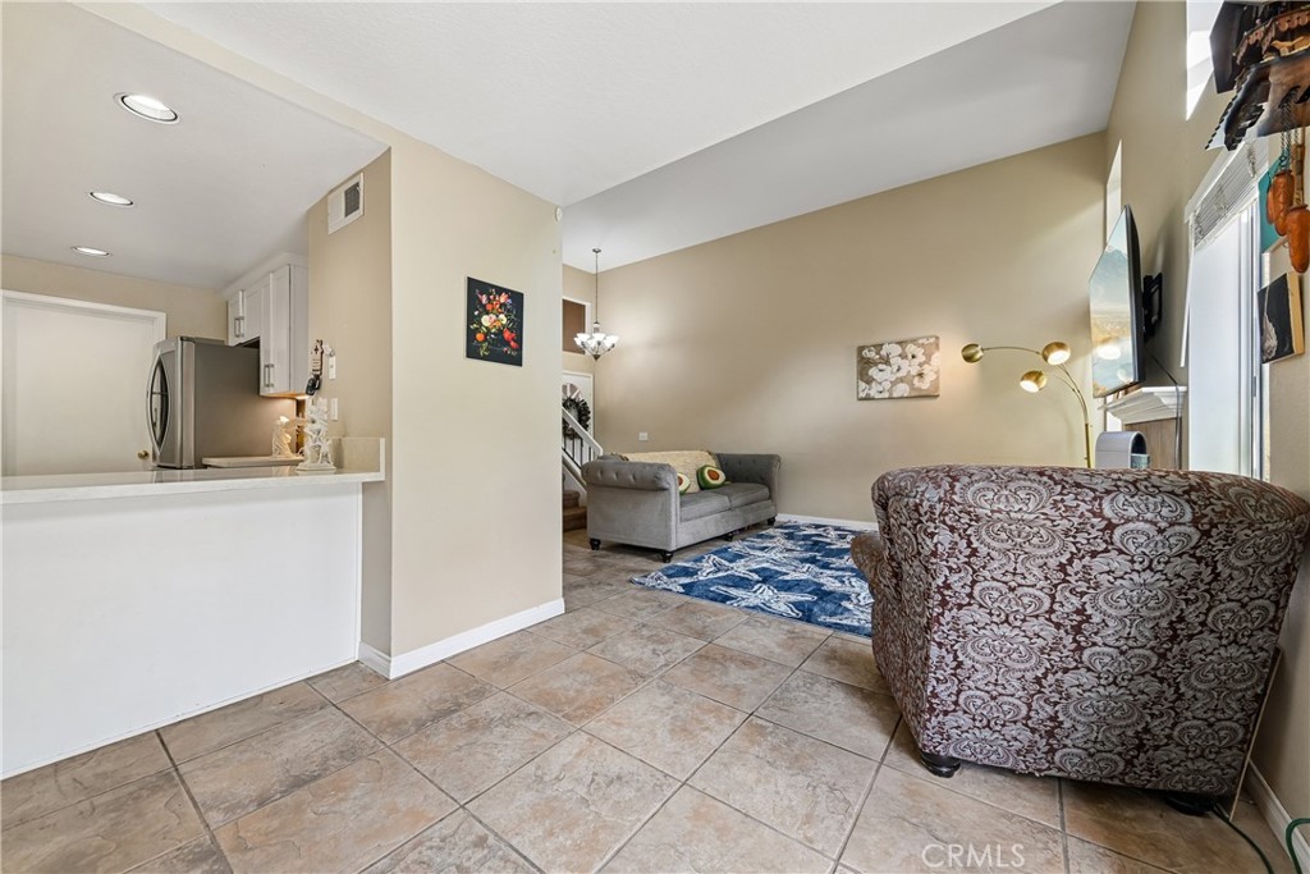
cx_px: 655
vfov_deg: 85.4
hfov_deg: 108.3
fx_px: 473
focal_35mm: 13
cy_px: 437
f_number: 8
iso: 250
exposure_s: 1/10
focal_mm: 13
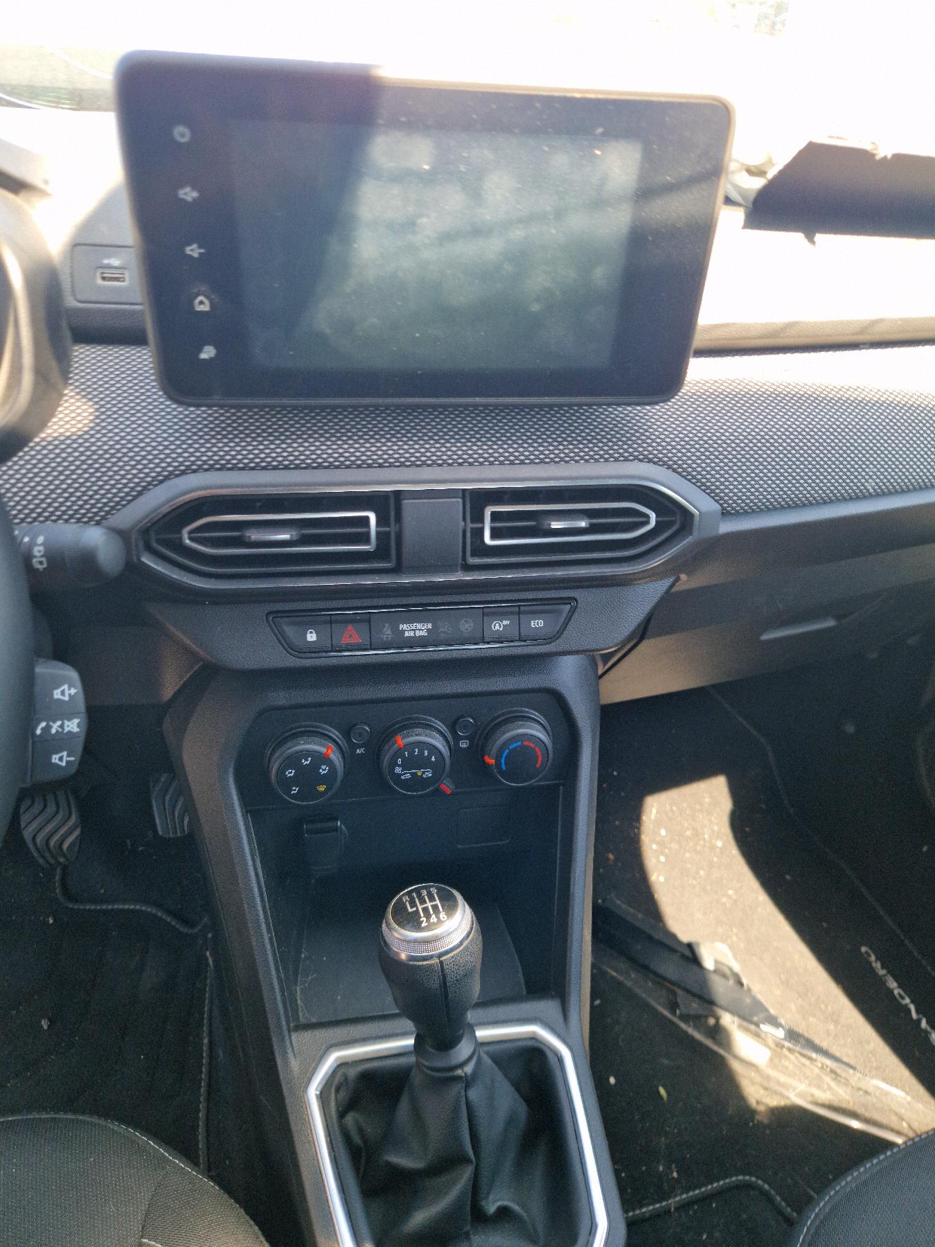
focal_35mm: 23
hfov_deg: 58.9
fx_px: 828
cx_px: 468
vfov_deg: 73.9
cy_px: 624
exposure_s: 1/50
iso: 50
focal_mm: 5.4
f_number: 1.8
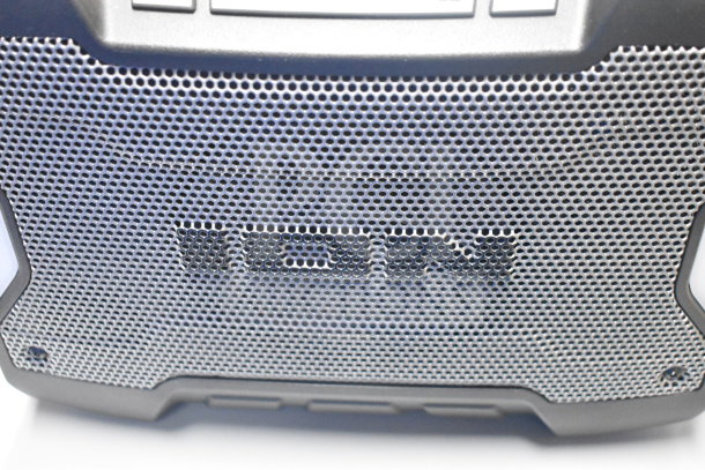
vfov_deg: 28.1
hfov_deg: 41.1
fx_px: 940
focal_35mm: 48
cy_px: 235
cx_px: 352
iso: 10000
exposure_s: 1/50
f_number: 4.5
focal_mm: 32
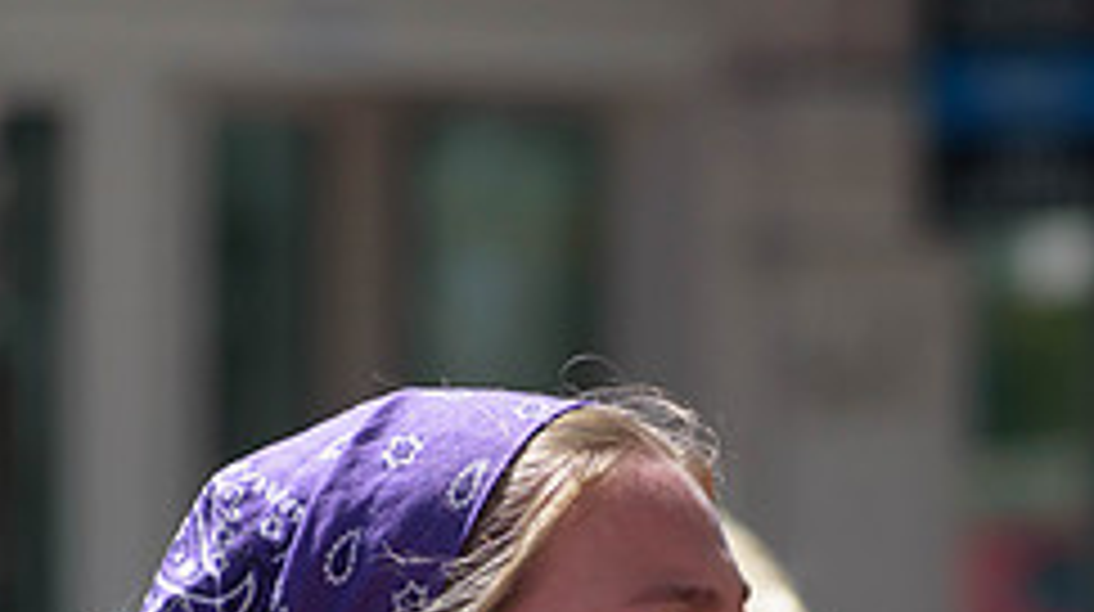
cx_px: 819
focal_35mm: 620
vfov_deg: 2.0
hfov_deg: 3.5
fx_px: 17964
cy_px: 794
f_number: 5
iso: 400
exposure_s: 1/1600
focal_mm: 165
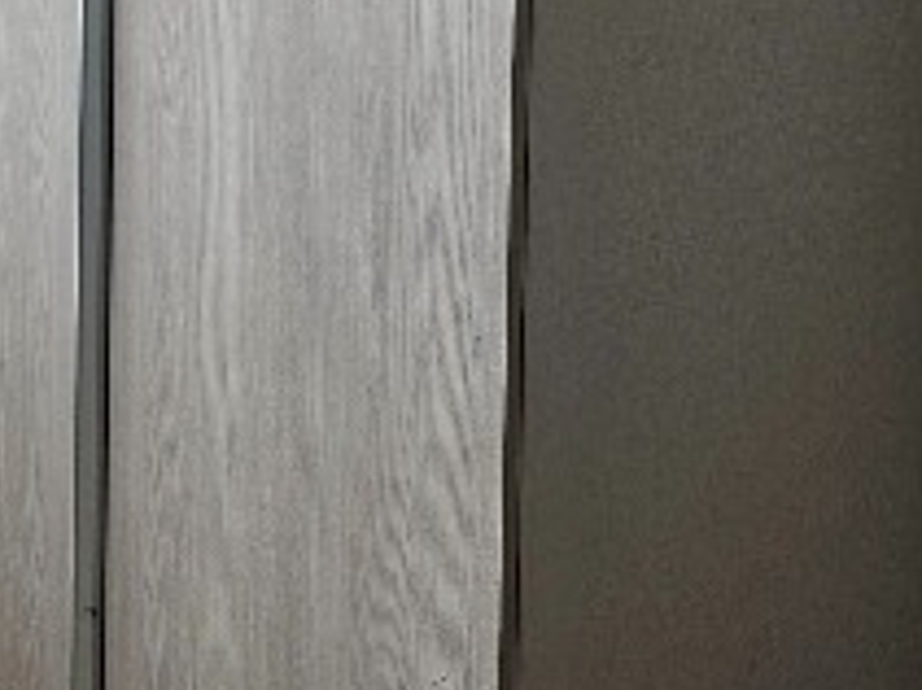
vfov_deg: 12.7
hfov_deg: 17.8
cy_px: -445
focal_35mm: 109
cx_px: 808
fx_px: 2902
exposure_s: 1/180
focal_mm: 6.3
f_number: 1.7
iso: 80
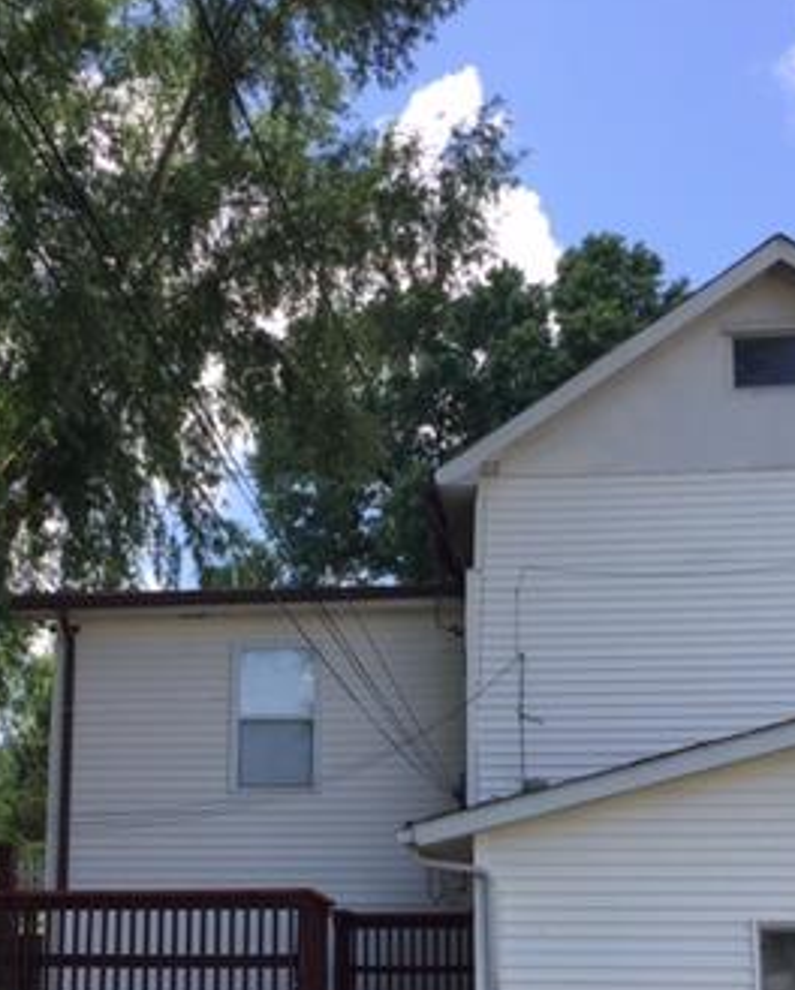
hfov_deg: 27.6
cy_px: 701
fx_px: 1615
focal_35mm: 55
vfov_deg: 33.6
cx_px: 346
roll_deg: -0.8
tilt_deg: +11.8
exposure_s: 1/842
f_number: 2.2
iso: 32
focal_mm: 4.15
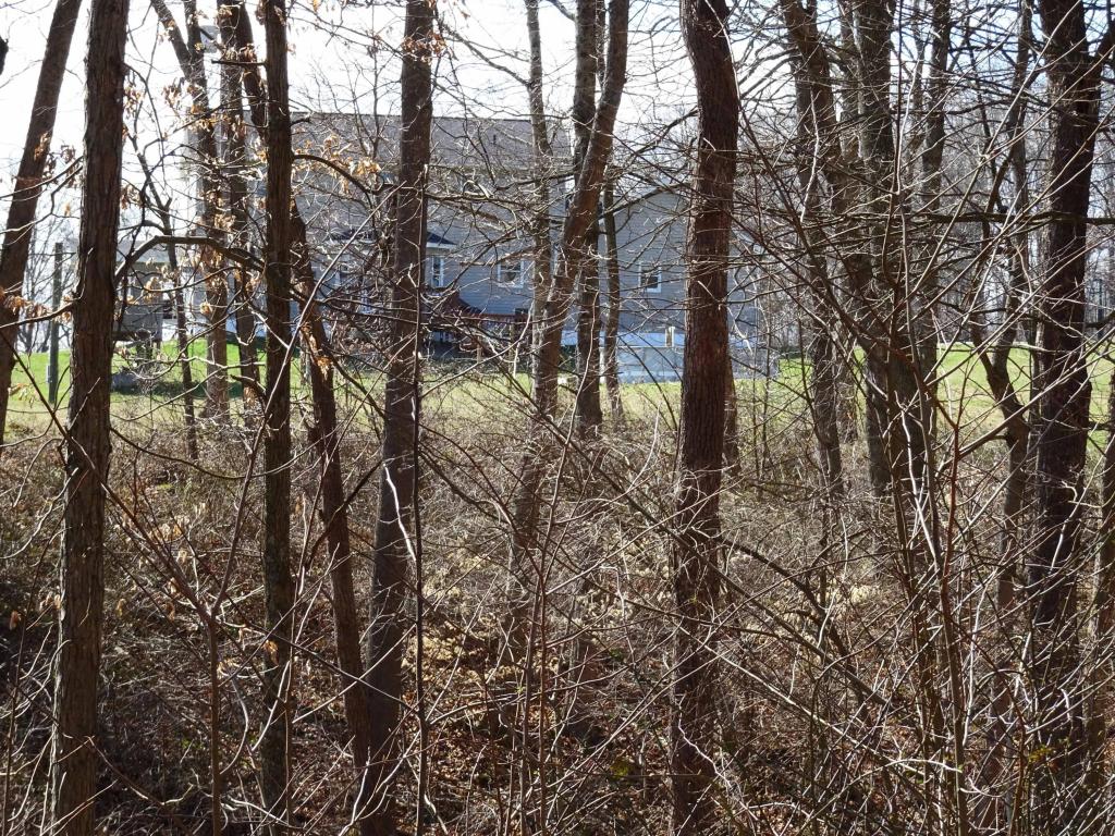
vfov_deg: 11.3
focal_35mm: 131
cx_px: 558
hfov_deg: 15.1
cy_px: 418
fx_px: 4220
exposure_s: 1/160
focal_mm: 22.38
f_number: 5.6
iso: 100
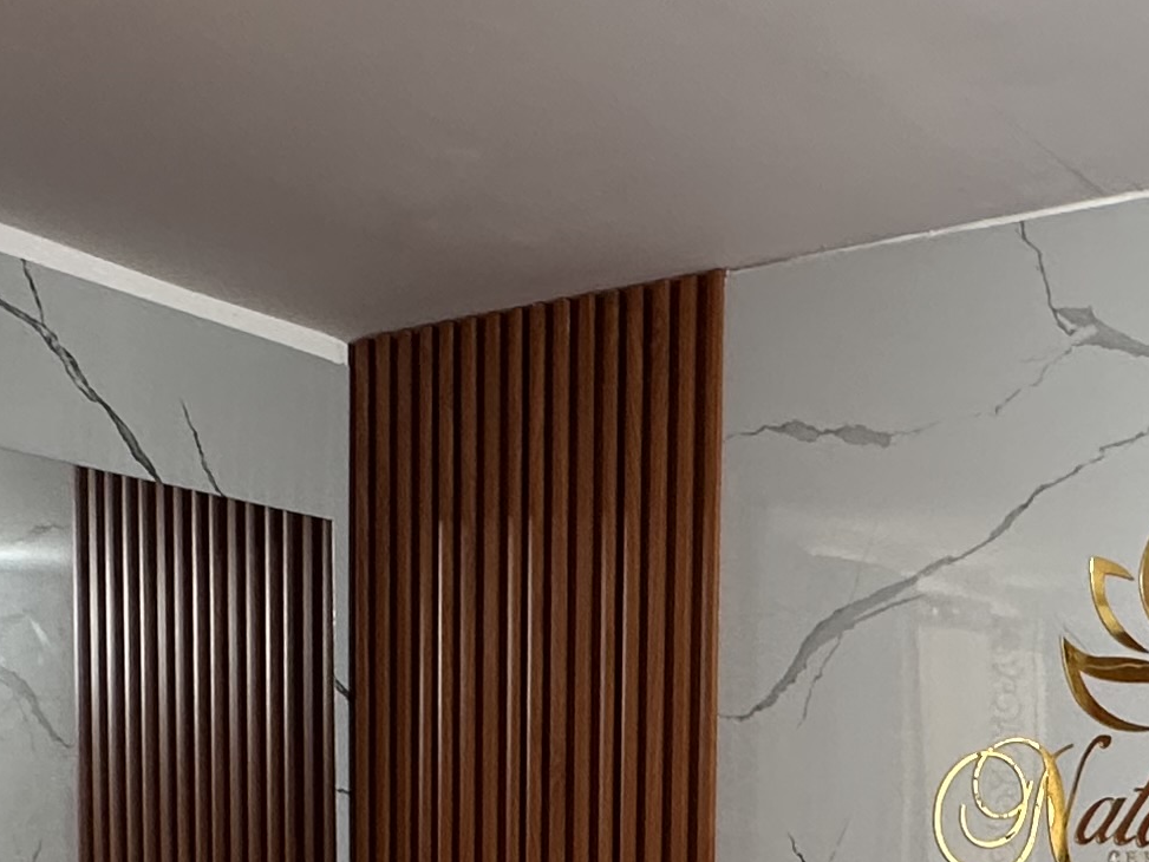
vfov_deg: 22.9
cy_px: 1073
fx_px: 1925
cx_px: 627
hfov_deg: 33.2
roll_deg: -1.4
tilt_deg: -5.2
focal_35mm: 58
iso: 250
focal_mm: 2.22
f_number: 2.2
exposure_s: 1/60
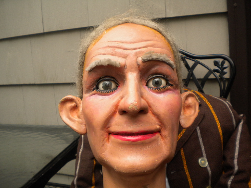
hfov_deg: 52.6
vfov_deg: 40.7
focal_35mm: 35
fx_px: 254
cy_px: 94
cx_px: 126
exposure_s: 1/443
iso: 207
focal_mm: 6.3
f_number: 3.1
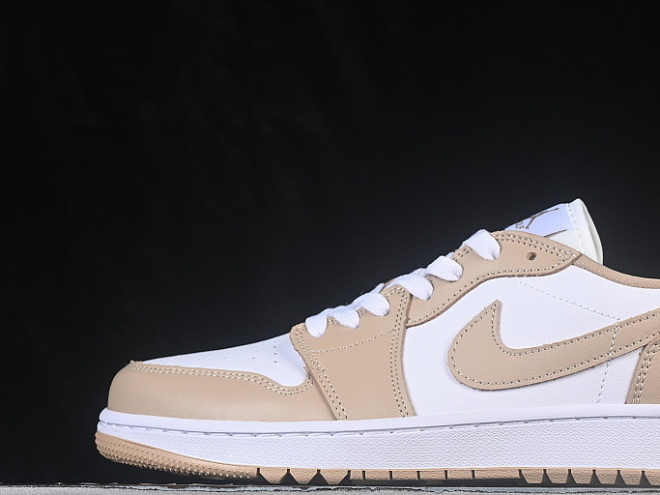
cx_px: 466
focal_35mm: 114
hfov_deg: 17.2
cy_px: 270
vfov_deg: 13.0
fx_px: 2173
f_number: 8
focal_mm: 50
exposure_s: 1/80
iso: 160
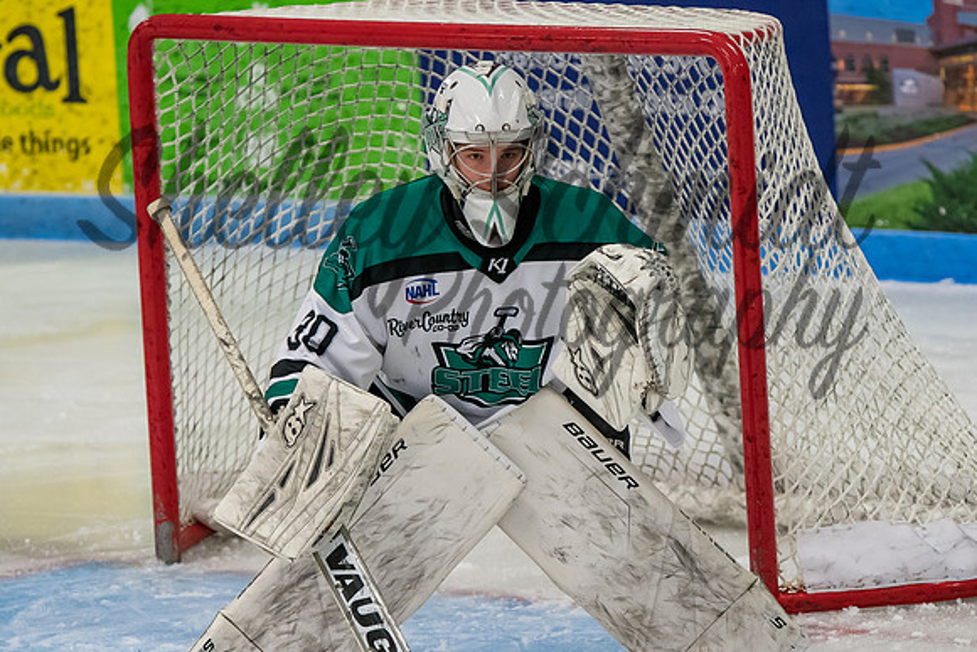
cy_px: 329
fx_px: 8574
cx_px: 517
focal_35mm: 316
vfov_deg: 4.4
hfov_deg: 6.5
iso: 2500
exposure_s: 1/800
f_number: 3.5
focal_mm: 180
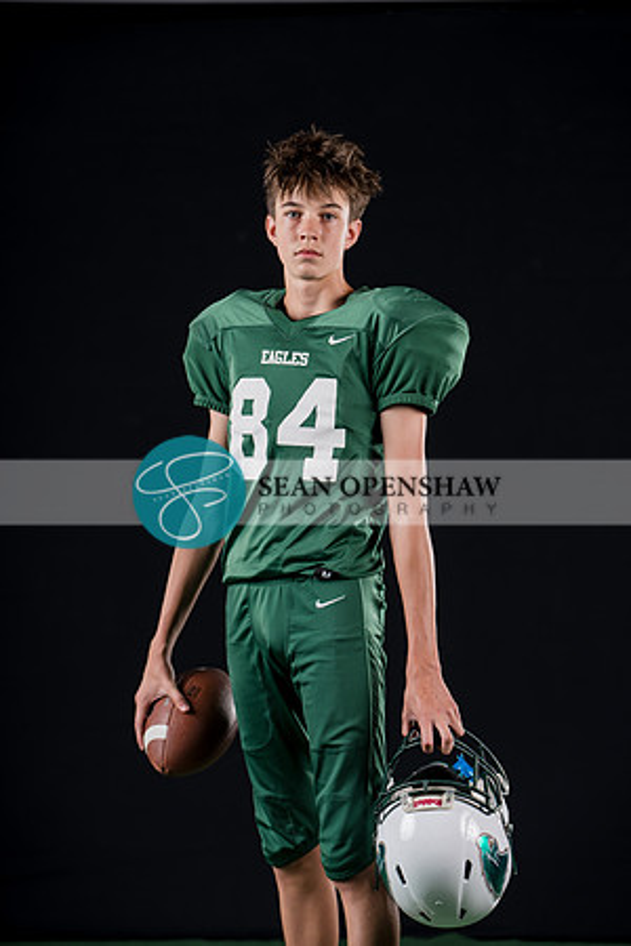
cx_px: 316
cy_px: 473
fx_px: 2734
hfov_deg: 13.2
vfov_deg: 19.6
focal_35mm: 104
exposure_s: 1/160
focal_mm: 104
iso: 200
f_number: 4
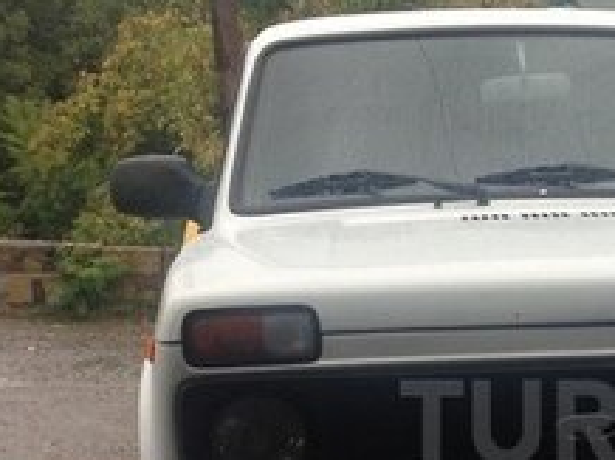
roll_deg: +1.3
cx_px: 688
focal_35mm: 100
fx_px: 1775
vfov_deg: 14.6
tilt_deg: -12.5
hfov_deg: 18.8
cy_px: 422
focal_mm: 4.12
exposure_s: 1/120
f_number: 2.4
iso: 64
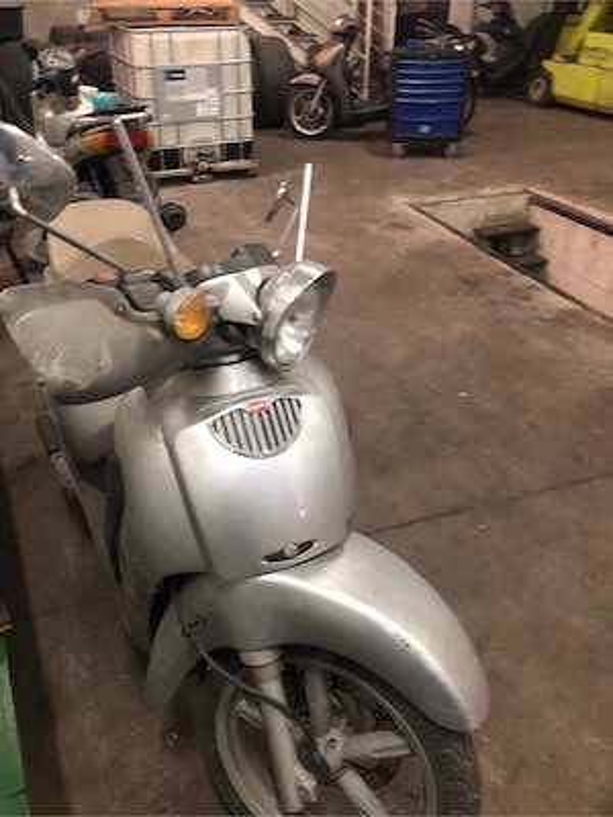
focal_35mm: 28
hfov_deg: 49.7
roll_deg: -1.1
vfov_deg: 63.4
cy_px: 408
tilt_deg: -30.2
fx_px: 661
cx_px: 306
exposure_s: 1/5
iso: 100
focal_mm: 3.99
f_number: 1.8
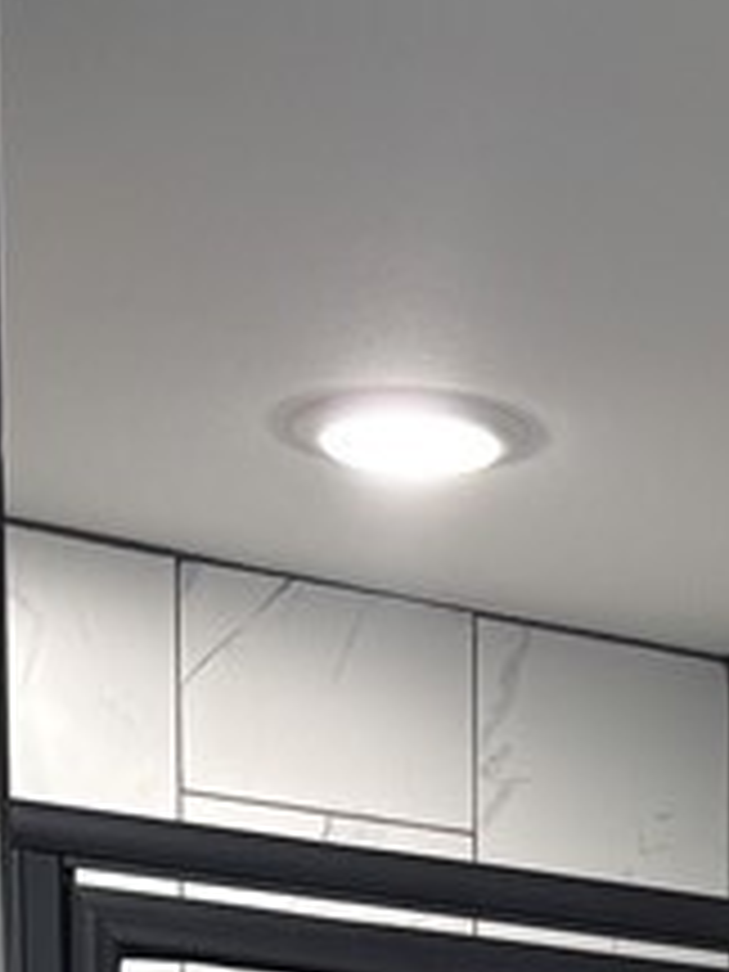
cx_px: 855
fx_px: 3454
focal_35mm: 123
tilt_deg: -7.4
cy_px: 1980
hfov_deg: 11.8
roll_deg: +0.1
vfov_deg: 13.6
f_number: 1.6
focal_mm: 5.96
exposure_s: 1/120
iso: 125
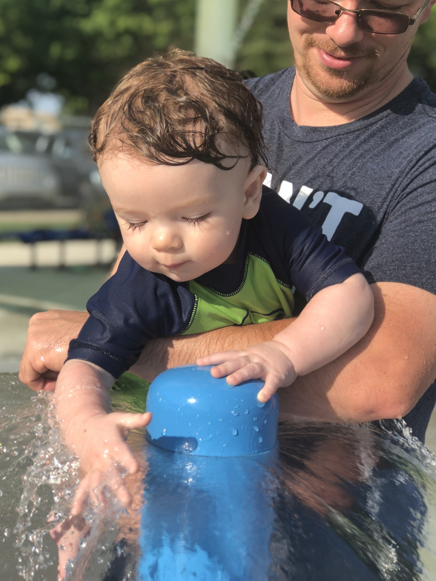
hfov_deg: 24.0
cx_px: 210
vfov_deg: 31.7
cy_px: 278
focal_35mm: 61
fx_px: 1024
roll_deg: -2.9
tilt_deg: -7.0
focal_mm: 6.6
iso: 20
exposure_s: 1/500
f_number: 2.8
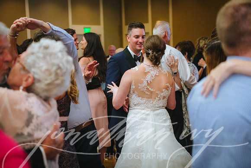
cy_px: 84
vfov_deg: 21.9
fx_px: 432
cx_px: 126
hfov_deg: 32.4
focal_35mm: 62
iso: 1250
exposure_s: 1/80
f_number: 2.8
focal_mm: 62
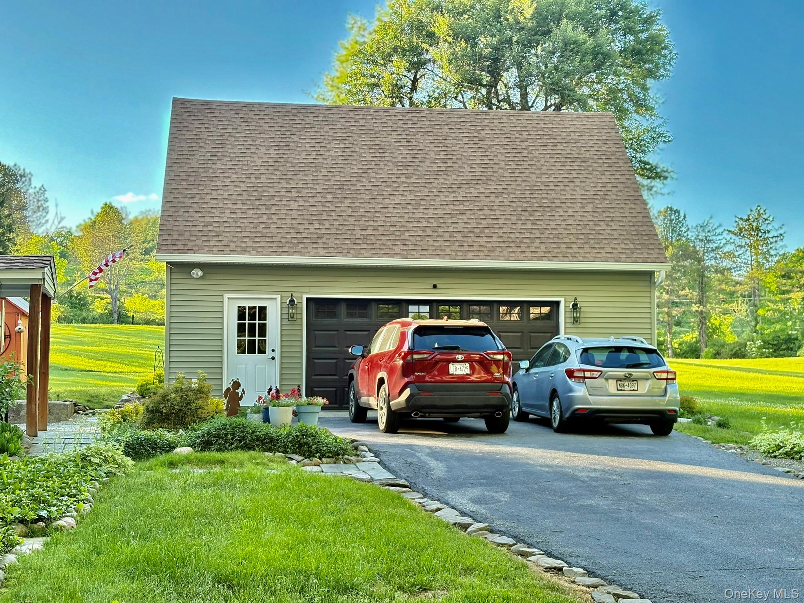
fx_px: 1208
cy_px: 302
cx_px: 402
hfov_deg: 36.8
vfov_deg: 28.0
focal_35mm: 52
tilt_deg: +3.7
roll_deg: -0.2
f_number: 1.6
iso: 100
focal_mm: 5.96
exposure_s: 1/211
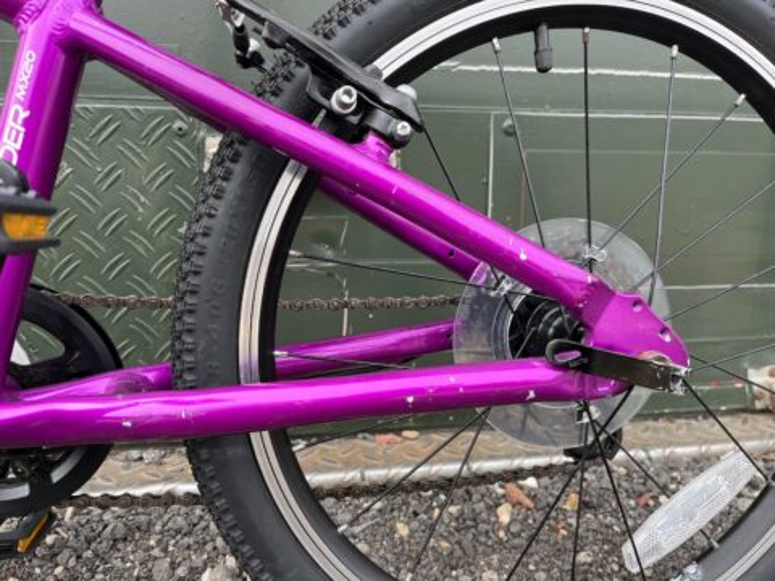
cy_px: 290
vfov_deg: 53.1
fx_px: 582
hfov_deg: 67.3
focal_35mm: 26
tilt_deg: -12.3
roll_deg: -0.8
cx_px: 388
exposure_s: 1/161
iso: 40
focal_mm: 5.1
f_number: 1.6
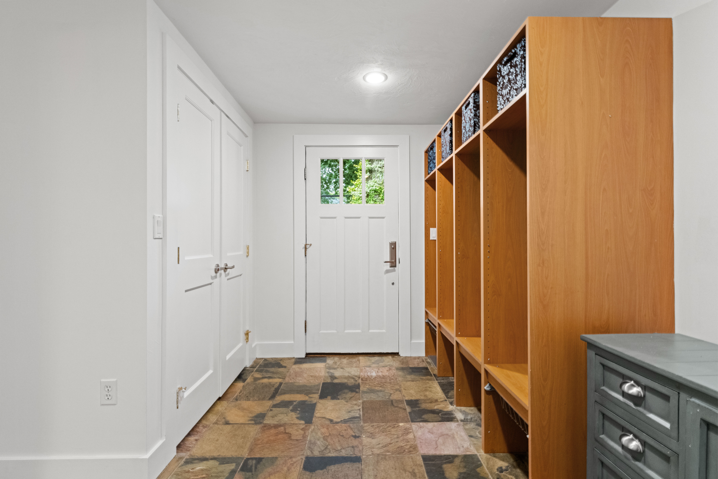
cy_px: 240
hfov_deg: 94.6
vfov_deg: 71.7
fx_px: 331
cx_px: 359
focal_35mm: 17
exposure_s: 1/5
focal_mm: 16.6
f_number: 11
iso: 3200
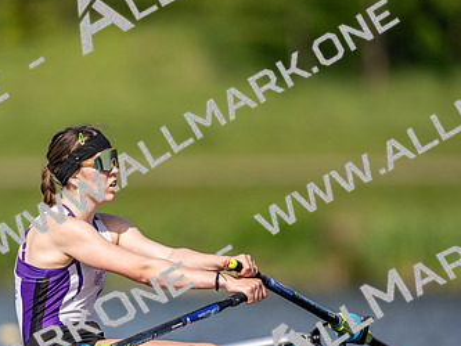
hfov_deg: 2.0
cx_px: 154
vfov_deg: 1.5
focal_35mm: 1004
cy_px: 258
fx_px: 13376
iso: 220
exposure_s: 1/2500
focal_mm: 600
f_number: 4
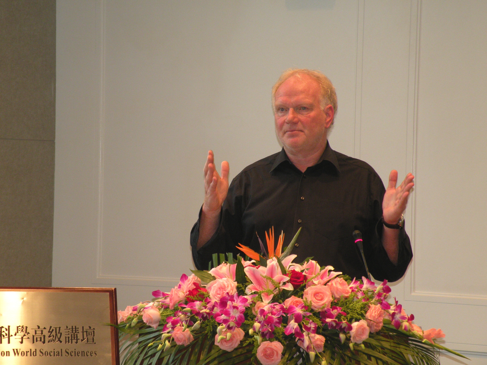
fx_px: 1984
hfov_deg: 14.0
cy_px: 182
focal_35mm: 141
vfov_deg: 10.5
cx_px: 244
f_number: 4.5
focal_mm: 25
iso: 197
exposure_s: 1/30
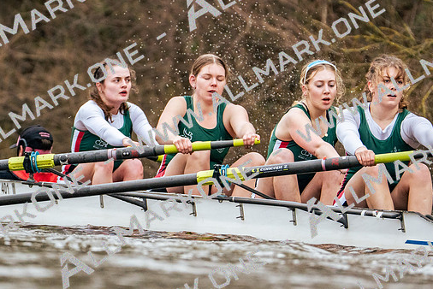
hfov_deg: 2.0
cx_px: 234
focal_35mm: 1031
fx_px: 12407
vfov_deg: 1.3
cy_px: 157
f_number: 6.3
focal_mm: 600
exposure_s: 1/2000
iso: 4000
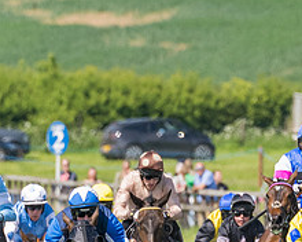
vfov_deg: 1.1
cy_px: 232
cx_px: 225
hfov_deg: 1.4
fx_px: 12174
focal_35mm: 1362
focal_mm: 200
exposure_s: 1/3200
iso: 400
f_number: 4
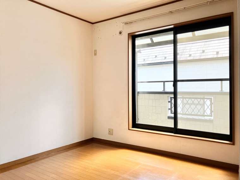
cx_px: 120
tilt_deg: -0.5
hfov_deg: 63.4
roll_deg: +0.2
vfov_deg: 49.7
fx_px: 194
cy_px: 90
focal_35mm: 28
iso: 32
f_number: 1.8
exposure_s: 1/160
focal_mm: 3.99
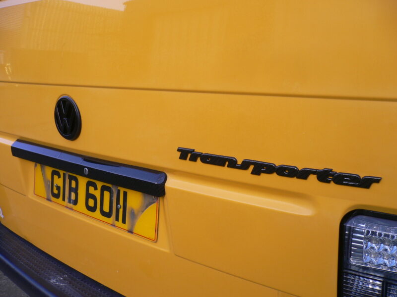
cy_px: 148
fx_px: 401
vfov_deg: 40.7
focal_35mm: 35
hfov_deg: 52.6
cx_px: 198
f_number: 2.8
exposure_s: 1/250
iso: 80
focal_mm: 5.8
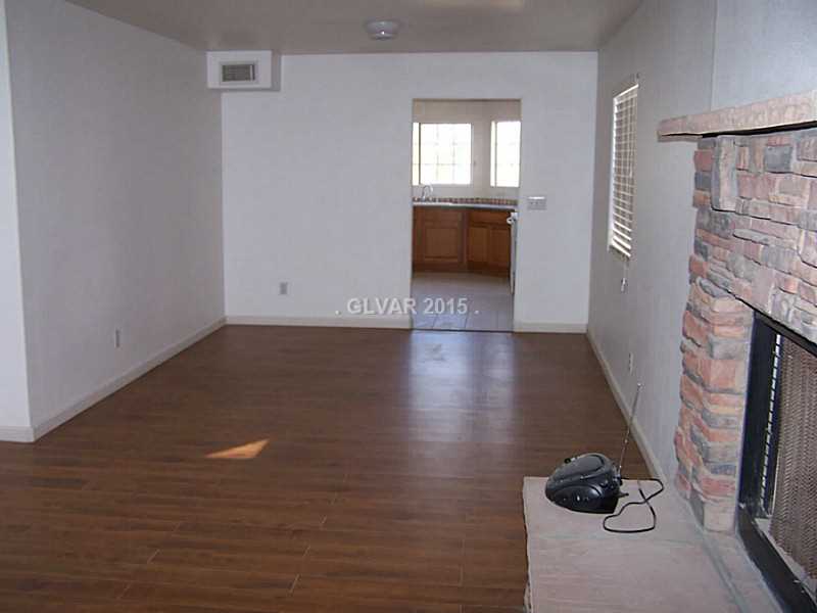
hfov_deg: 49.0
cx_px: 408
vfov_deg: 37.7
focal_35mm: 38
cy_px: 306
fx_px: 897
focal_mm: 6.3
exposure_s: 1/60
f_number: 2.8
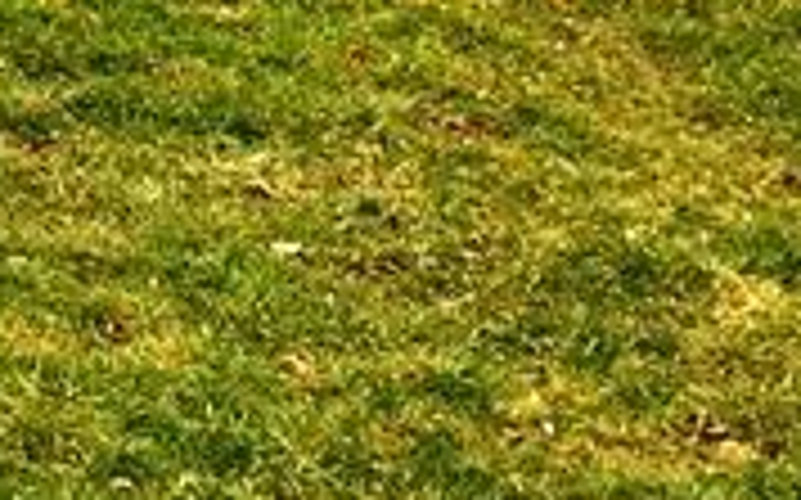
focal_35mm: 177
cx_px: -770
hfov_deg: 10.9
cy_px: -495
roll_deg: +0.0
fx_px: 3861
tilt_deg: -11.9
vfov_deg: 7.1
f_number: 2.2
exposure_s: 1/122
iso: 25
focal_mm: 4.15
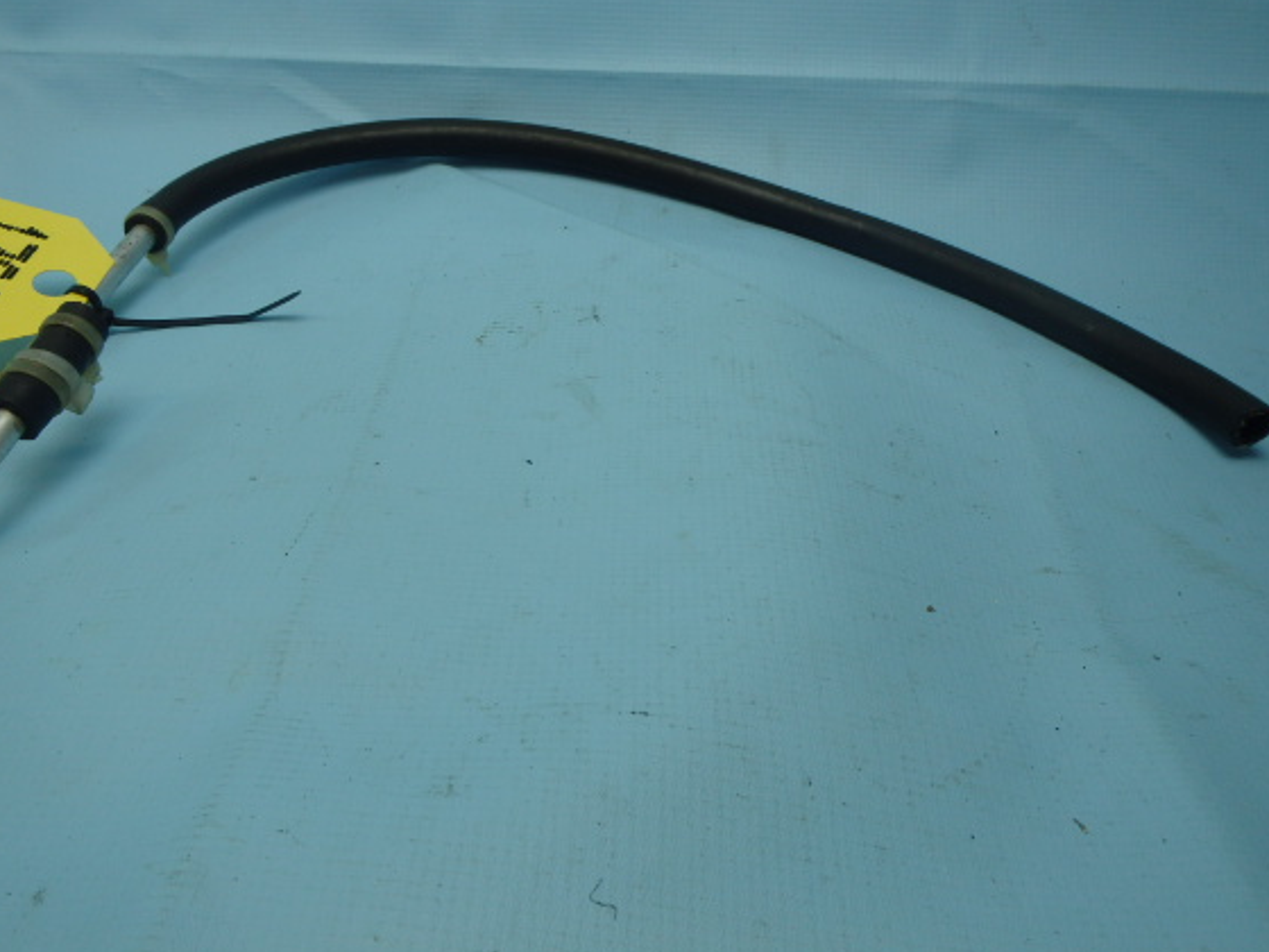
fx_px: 1173
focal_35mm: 32
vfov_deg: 44.1
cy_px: 422
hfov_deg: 56.6
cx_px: 555
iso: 125
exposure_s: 1/60
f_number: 3.9
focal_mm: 5
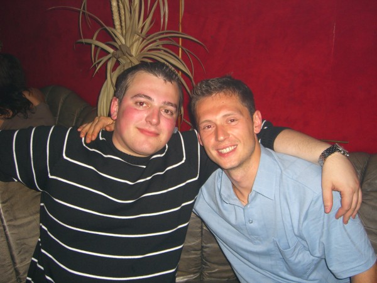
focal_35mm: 38
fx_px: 414
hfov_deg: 49.0
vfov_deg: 37.7
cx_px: 188
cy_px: 142
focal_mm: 7.9
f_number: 2.8
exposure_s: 1/60
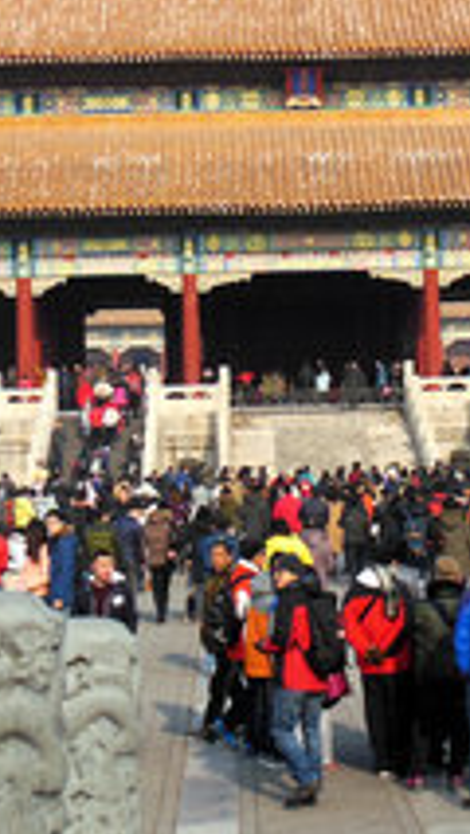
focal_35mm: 123
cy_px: 364
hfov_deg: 9.9
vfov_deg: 17.4
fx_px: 2722
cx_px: 313
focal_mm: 10.7
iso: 125
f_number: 5
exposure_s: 1/320
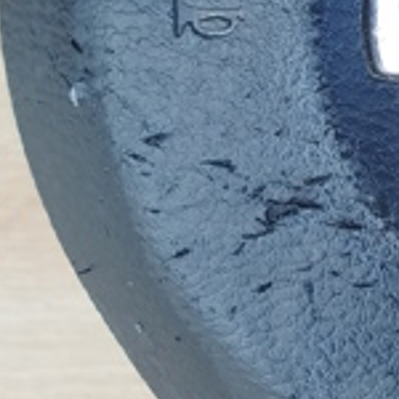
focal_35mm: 181
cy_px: 93
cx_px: 644
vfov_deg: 9.6
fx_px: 2360
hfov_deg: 9.3
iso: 80
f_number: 1.7
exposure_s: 1/100
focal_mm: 5.31
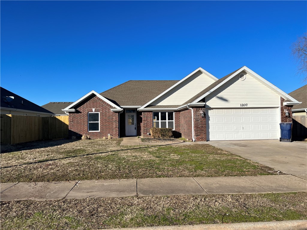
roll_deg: +0.6
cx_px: 154
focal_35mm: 26
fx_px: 231
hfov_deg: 67.3
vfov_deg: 53.1
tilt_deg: +1.8
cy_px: 115
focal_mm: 5.7
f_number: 1.5
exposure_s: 1/5587
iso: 50
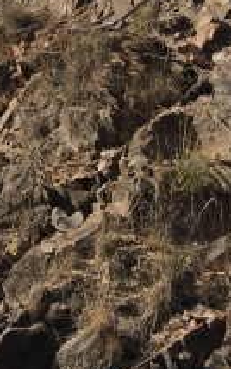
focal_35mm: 92
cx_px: -231
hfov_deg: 12.5
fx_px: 925
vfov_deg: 22.2
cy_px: 62
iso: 25
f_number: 2.2
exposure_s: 1/1789
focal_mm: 4.15
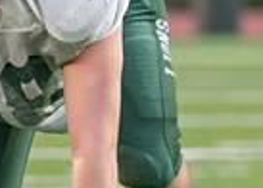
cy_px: -21
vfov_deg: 1.8
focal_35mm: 803
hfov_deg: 2.5
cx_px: 5
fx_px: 6001
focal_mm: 131
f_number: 2.8
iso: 2000
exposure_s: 1/1000
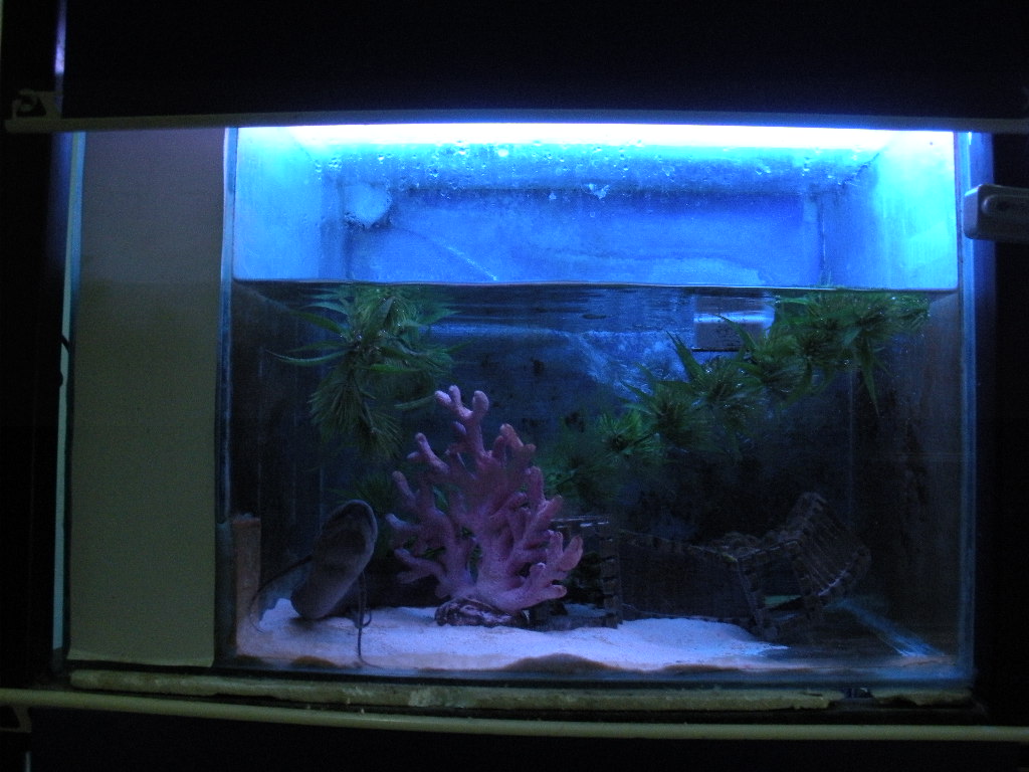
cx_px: 514
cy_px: 386
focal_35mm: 36
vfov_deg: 39.7
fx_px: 1070
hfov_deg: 51.4
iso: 400
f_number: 3.5
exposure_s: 1/36.7
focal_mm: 6.3
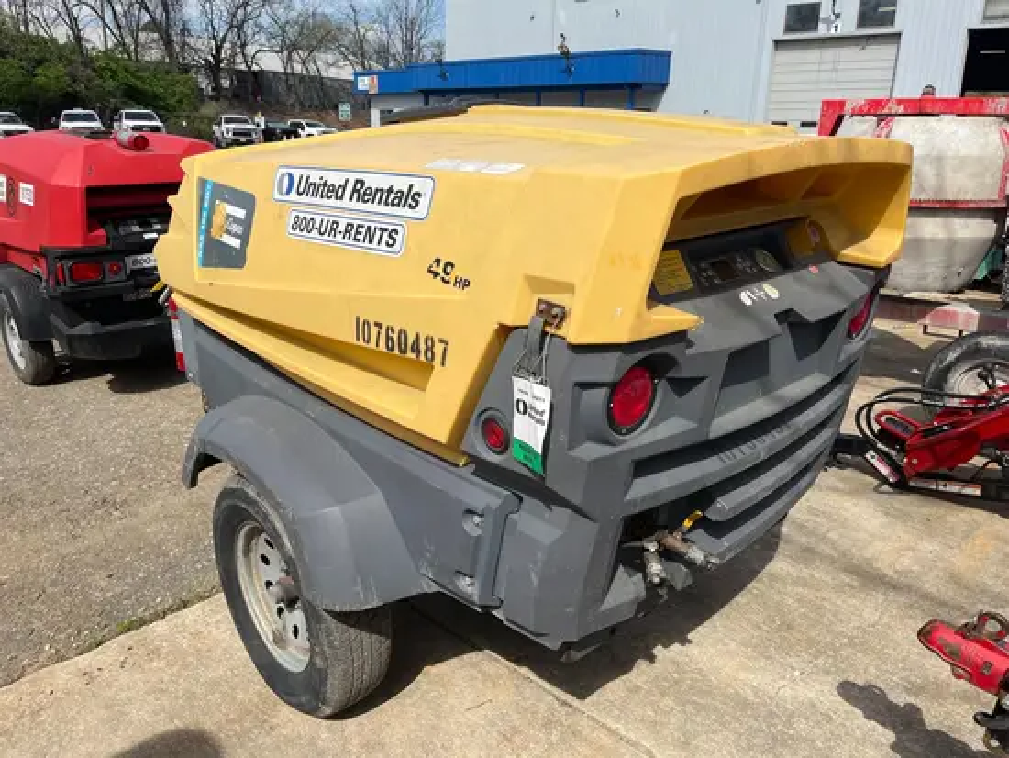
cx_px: 504
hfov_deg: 67.3
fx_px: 758
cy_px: 379
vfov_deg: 53.1
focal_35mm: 26
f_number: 1.6
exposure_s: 1/4016
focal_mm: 5.1
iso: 50
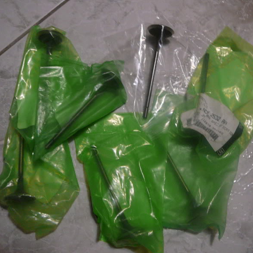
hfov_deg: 39.9
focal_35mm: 42
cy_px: 128
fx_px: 347
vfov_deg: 40.0
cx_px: 145
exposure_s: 1/8
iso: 200
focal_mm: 5.2
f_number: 2.8
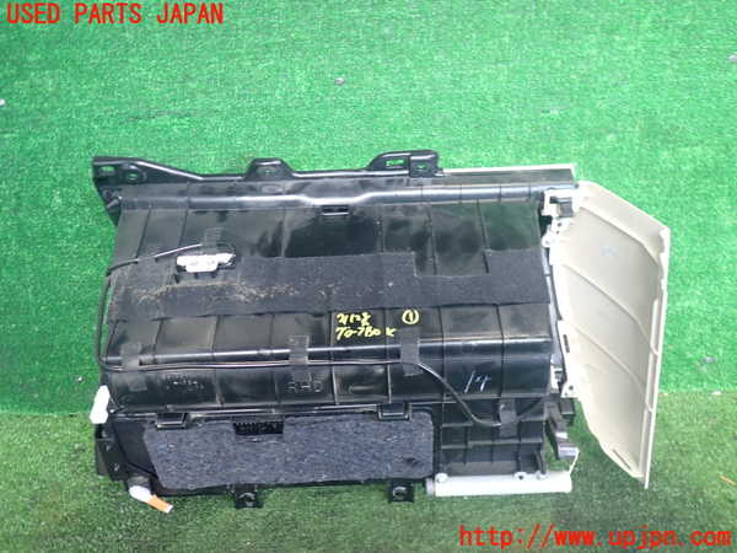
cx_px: 368
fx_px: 639
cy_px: 276
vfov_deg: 46.8
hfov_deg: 60.0
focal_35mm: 30
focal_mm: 5.4
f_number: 2.3
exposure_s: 1/50
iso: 200
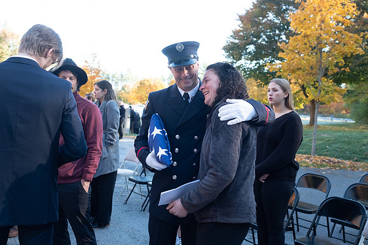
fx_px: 358
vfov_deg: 37.9
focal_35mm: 35
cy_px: 122
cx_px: 184
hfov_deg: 54.4
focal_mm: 23
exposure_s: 1/640
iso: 800
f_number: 3.2
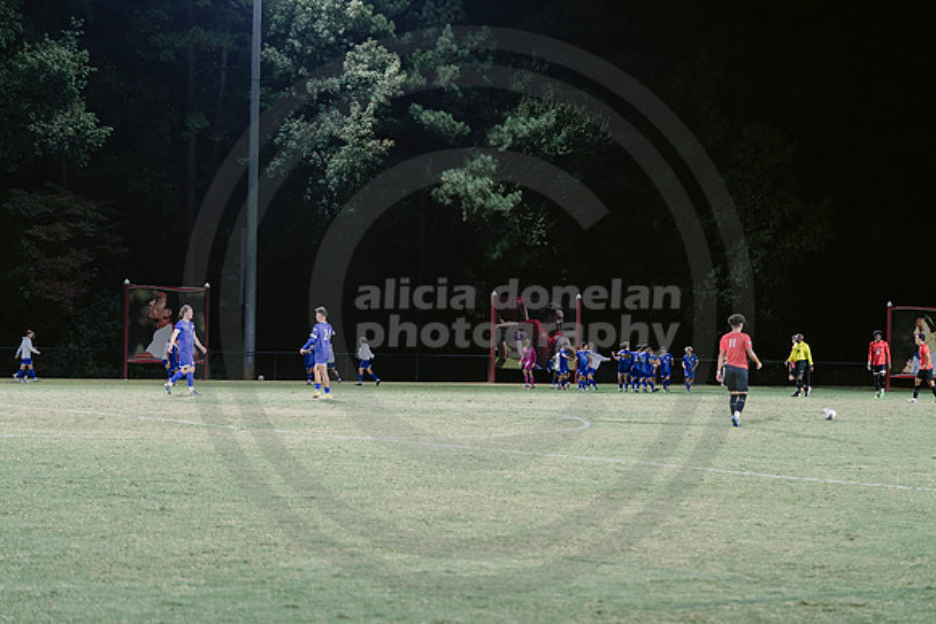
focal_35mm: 90
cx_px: 468
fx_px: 2340
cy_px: 312
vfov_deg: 15.2
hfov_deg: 22.6
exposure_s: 1/160
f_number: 3.5
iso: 2000
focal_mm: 90
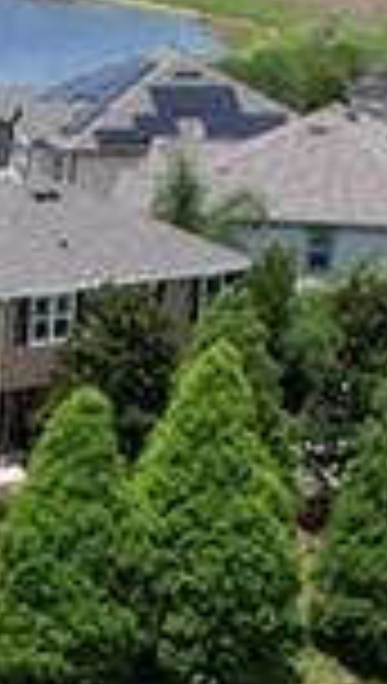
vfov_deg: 7.6
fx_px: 4395
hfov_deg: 4.8
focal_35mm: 242
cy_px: 2192
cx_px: -724
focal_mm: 8.38
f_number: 2.8
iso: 130
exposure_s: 1/2500
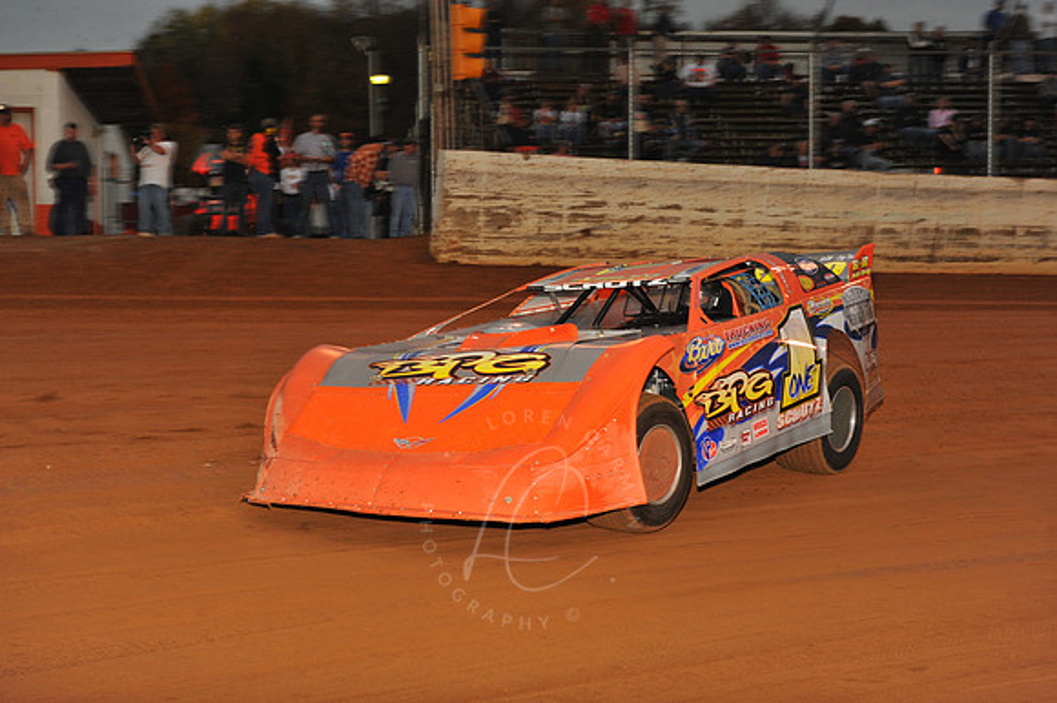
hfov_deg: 28.9
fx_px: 2054
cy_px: 352
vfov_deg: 19.4
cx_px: 528
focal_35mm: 70
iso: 800
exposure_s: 1/320
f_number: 7.1
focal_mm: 70
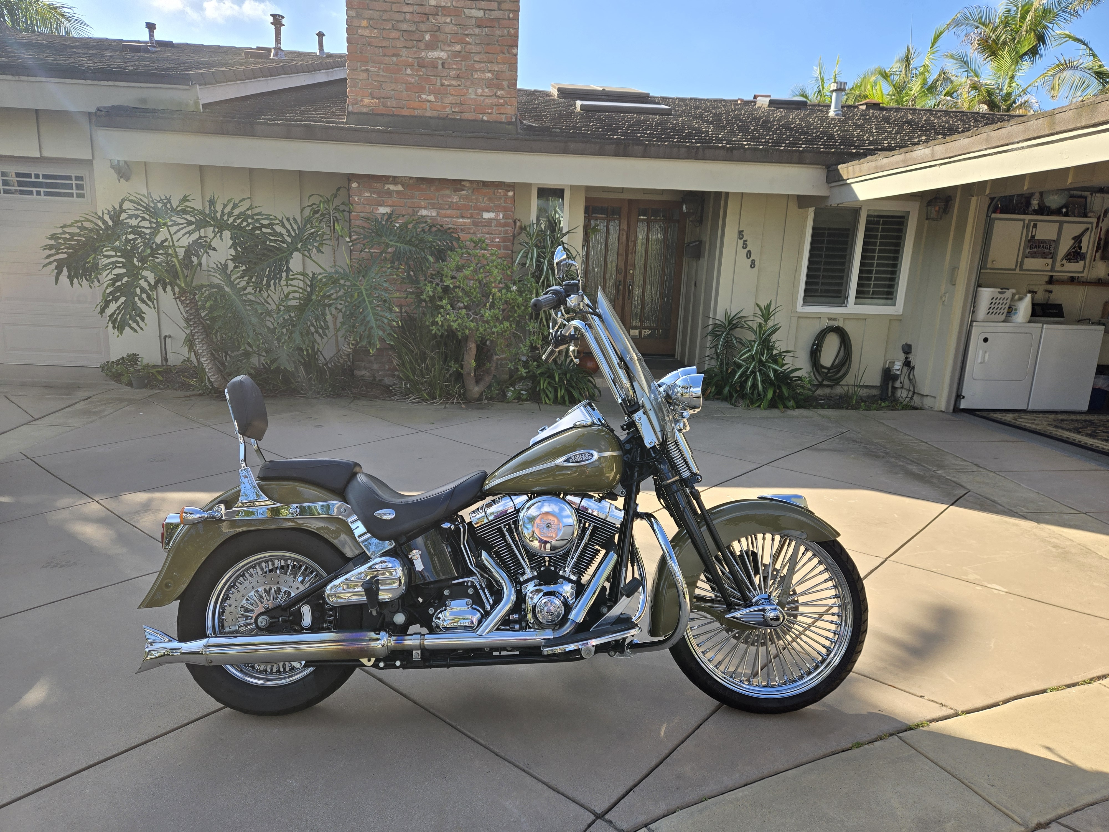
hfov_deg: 73.9
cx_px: 554
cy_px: 416
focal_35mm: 23
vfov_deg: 58.9
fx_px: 737
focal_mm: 5.4
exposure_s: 1/907
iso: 25
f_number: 1.8
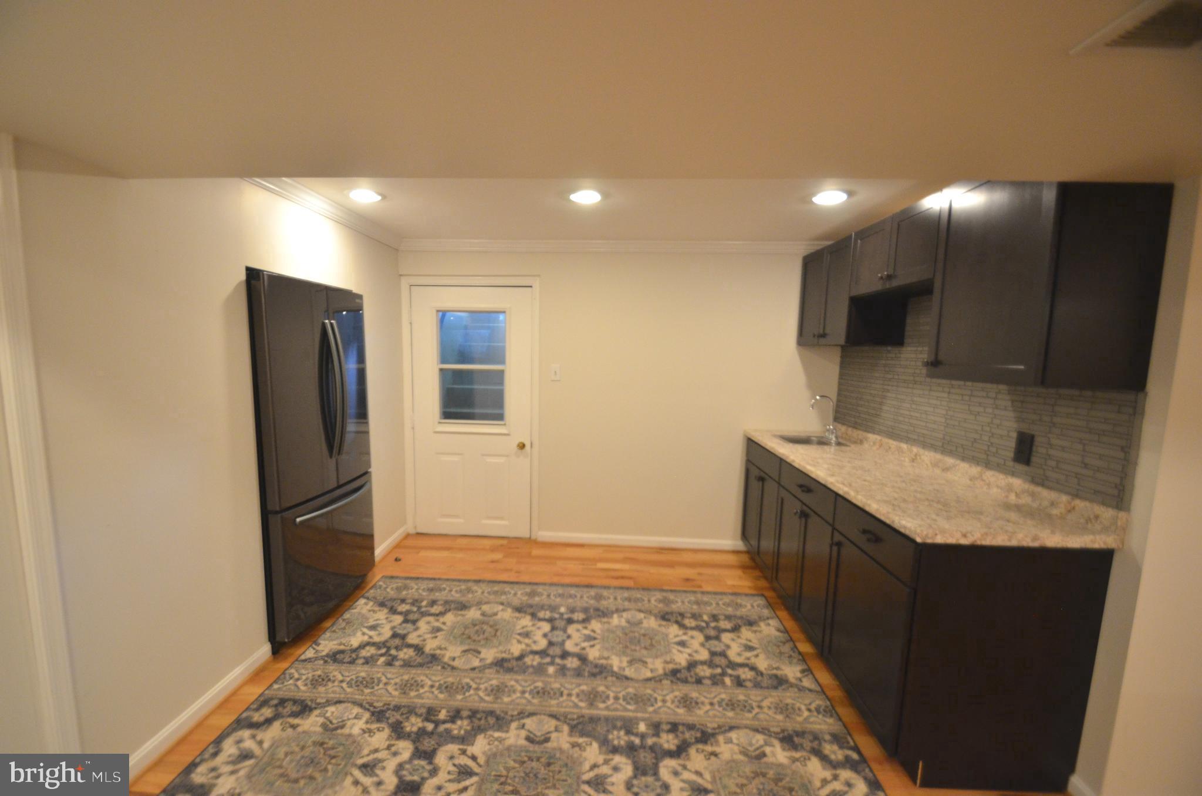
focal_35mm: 15
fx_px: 500
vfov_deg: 77.1
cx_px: 601
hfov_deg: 100.5
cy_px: 398
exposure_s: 1/125
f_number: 3.5
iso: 1600
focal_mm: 10
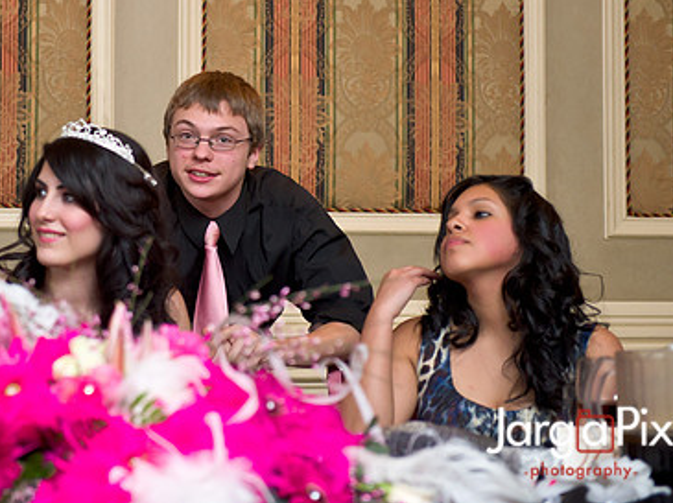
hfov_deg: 18.3
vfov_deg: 13.8
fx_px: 2078
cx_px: 203
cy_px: 149
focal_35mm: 107
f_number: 3.2
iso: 1600
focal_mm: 70
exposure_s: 1/125
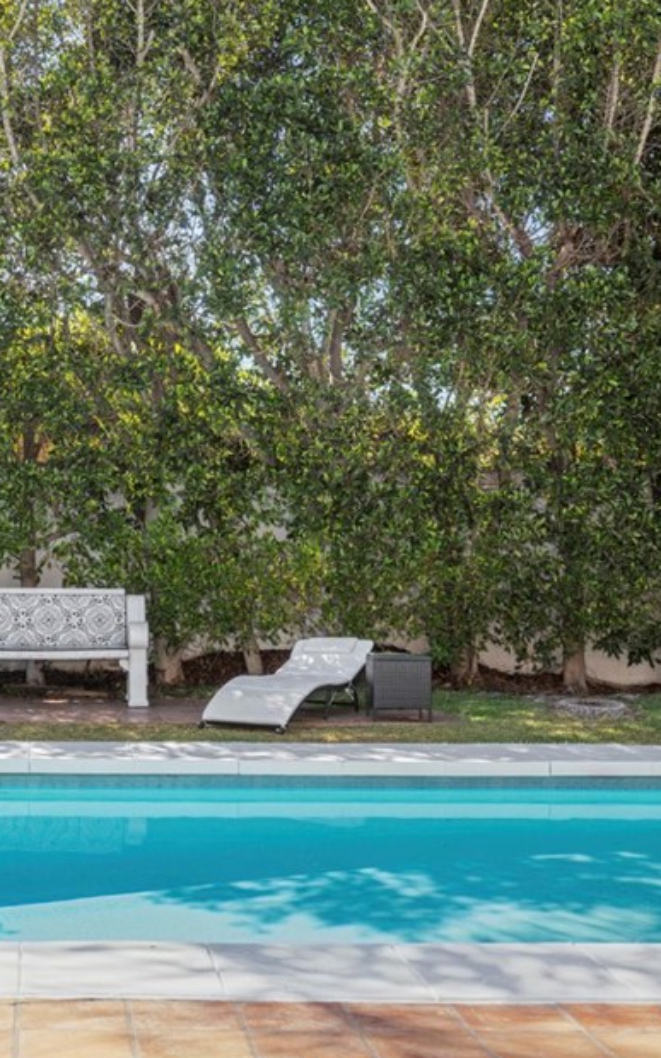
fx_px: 1700
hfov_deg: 21.3
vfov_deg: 34.5
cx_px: 22
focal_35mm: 59
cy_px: 517
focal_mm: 35
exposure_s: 1/60
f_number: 9
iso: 125
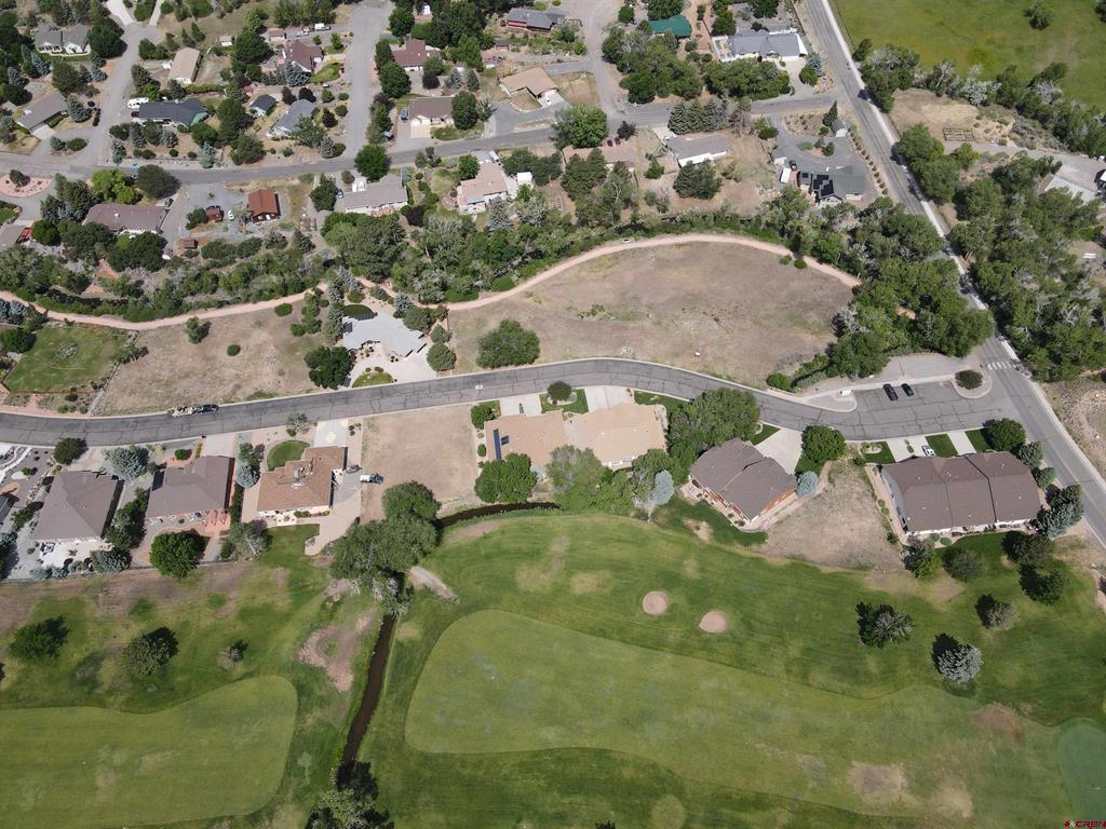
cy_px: 414
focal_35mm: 24
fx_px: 767
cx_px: 553
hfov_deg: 71.6
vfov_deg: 56.8
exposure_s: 1/725
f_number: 2.8
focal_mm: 4.5
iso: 100
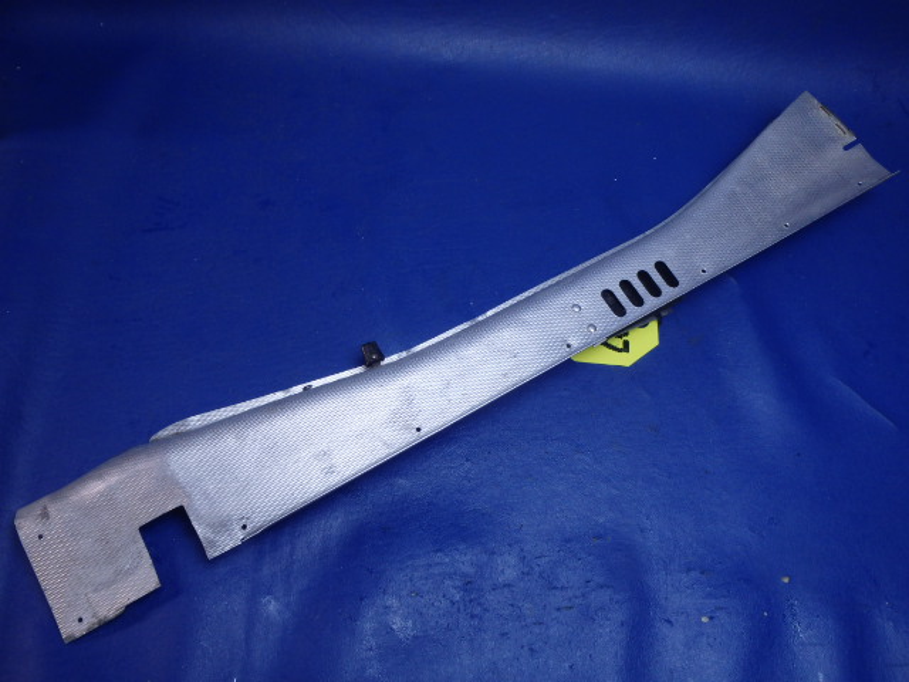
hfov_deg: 63.4
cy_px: 341
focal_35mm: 28
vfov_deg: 49.7
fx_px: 735
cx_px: 454
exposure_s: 1/60
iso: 200
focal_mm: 5
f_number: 3.9
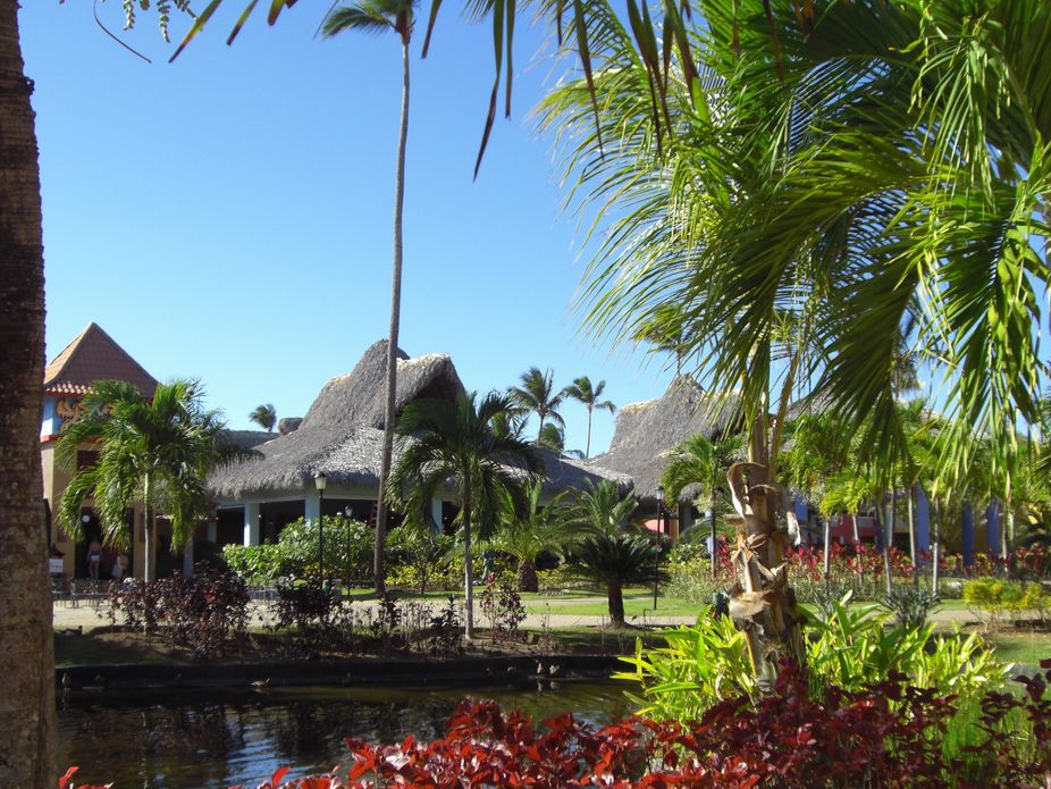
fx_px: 1276
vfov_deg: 34.4
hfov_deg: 44.8
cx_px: 554
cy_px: 414
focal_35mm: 42
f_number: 2.7
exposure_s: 1/800
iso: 64
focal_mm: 6.2
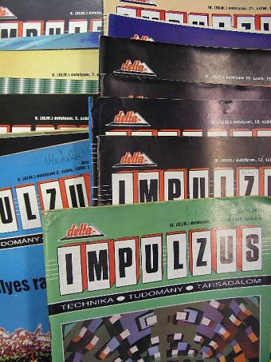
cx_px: 136
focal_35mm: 38
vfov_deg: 49.0
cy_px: 181
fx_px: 396
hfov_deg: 37.7
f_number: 3.5
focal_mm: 6.3
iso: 100
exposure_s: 1/26
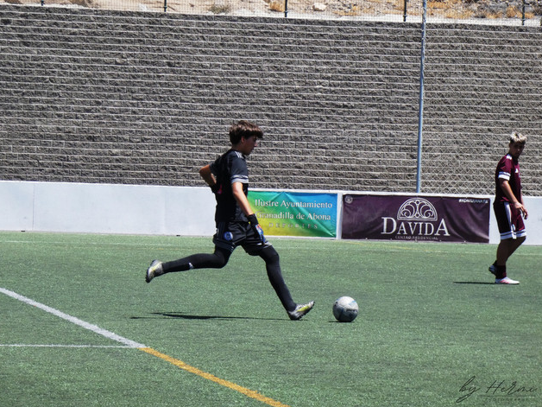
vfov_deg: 6.9
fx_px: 3366
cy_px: 201
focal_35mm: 215
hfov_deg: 9.2
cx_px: 268
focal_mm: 37.8
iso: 250
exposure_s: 1/1000
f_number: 5.5
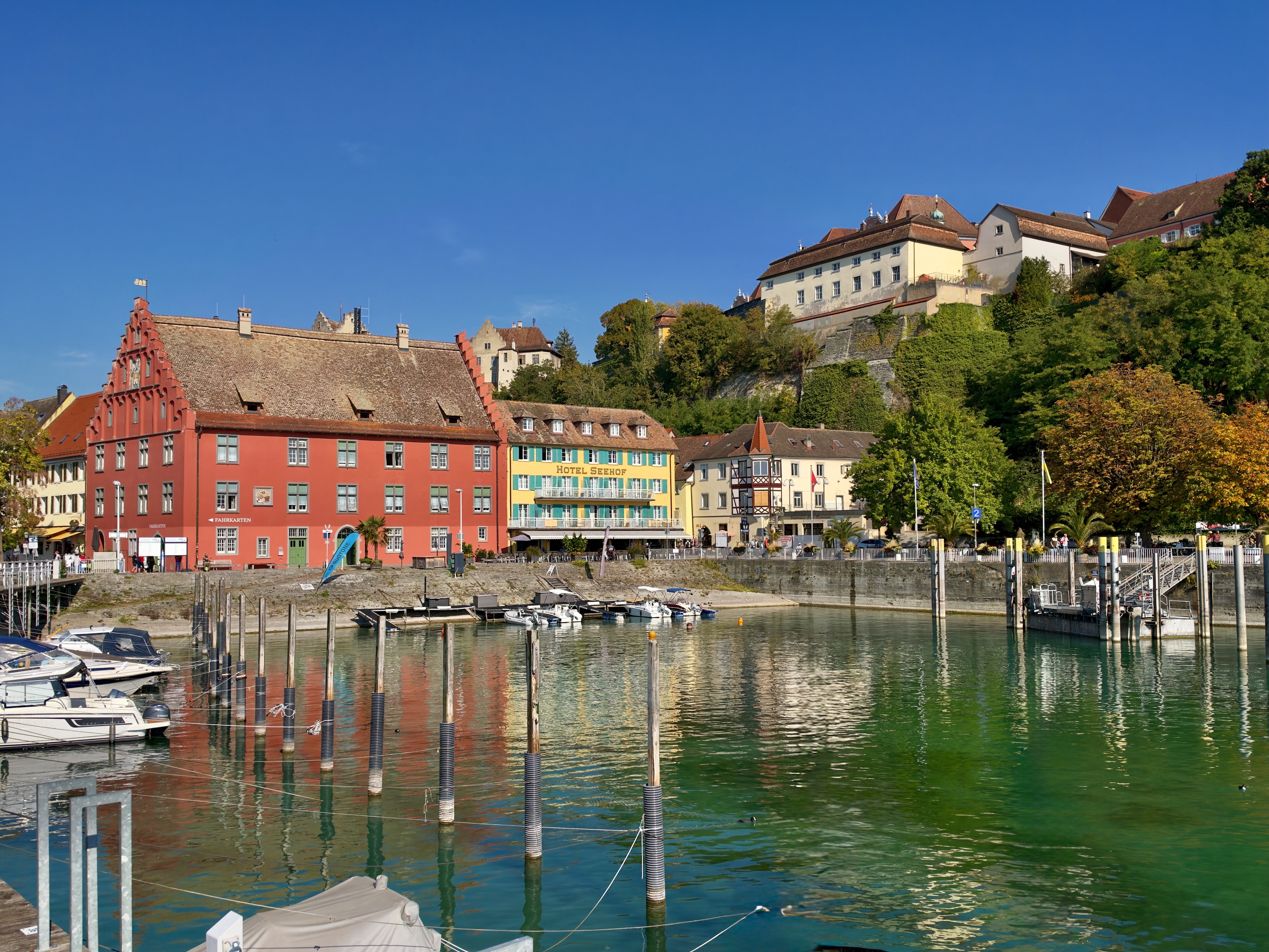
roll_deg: +1.1
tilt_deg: +3.3
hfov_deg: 56.8
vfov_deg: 44.2
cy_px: 476
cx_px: 634
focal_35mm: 32
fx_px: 1173
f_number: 1.8
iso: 64
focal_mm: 6.93
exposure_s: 1/4329
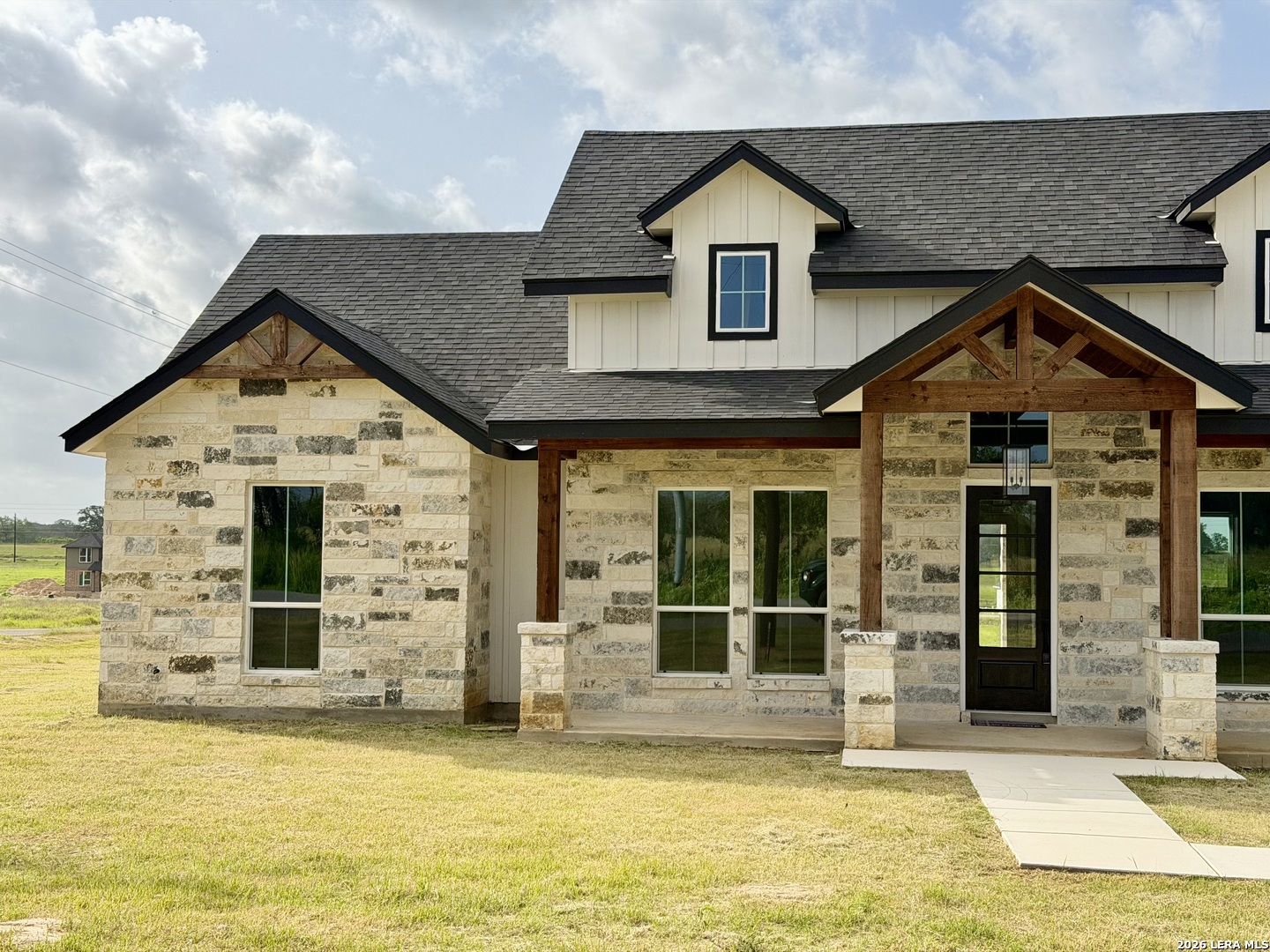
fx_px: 1761
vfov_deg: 30.3
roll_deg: -0.4
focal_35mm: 48
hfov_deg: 39.7
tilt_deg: +2.5
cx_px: 635
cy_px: 476
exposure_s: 1/4329
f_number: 1.78
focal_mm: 6.76
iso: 100
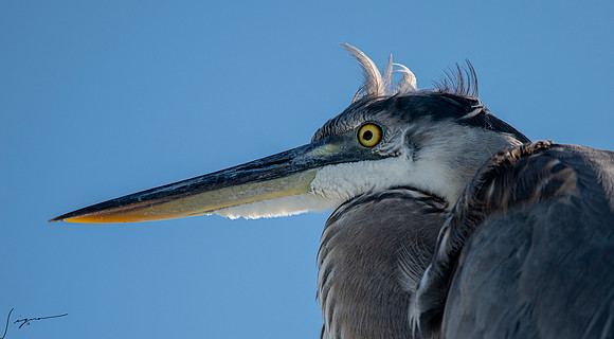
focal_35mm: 574
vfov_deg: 2.1
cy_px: 218
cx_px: 363
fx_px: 9298
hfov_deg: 3.8
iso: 500
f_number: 5.6
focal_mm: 420
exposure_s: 1/2000
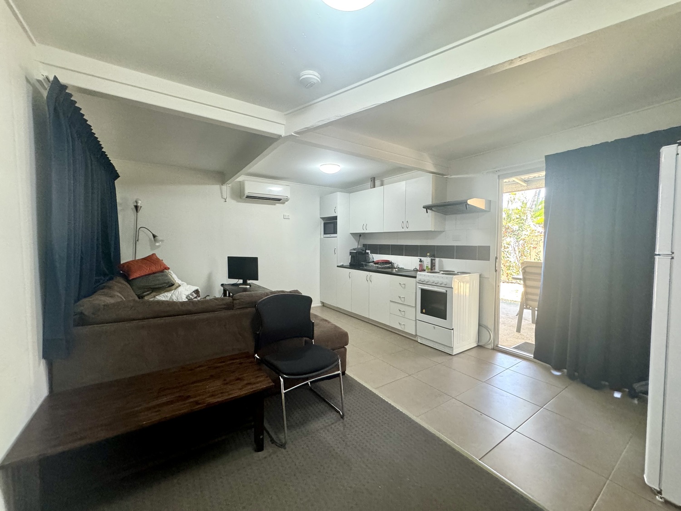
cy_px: 256
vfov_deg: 85.7
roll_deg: +0.3
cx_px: 340
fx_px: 275
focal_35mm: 14
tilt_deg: -1.9
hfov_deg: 102.1
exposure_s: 1/100
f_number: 2.2
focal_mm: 2.22
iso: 320
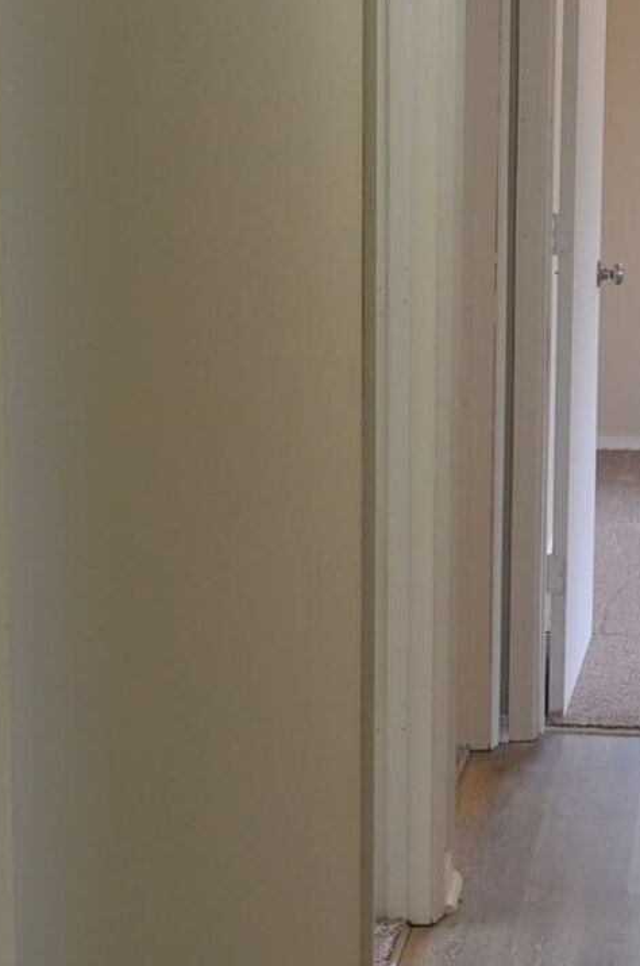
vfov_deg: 23.4
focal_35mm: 87
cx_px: 751
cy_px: 469
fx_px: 2329
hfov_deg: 15.1
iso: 400
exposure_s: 1/60
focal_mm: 18
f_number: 4
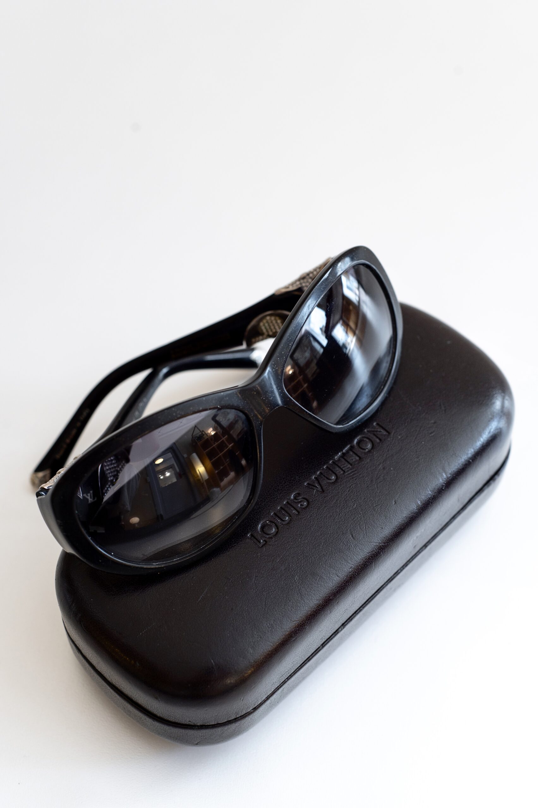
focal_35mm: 50
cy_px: 404
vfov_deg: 39.6
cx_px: 269
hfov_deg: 27.0
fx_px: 1122
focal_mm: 50
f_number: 5.6
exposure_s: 1/40
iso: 400
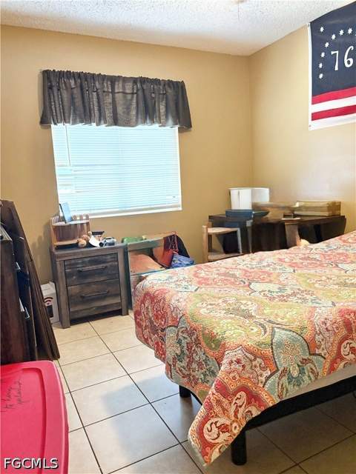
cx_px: 178
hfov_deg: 53.1
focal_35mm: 26
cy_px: 237
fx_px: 357
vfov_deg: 67.3
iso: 500
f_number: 1.6
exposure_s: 1/60
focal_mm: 5.96
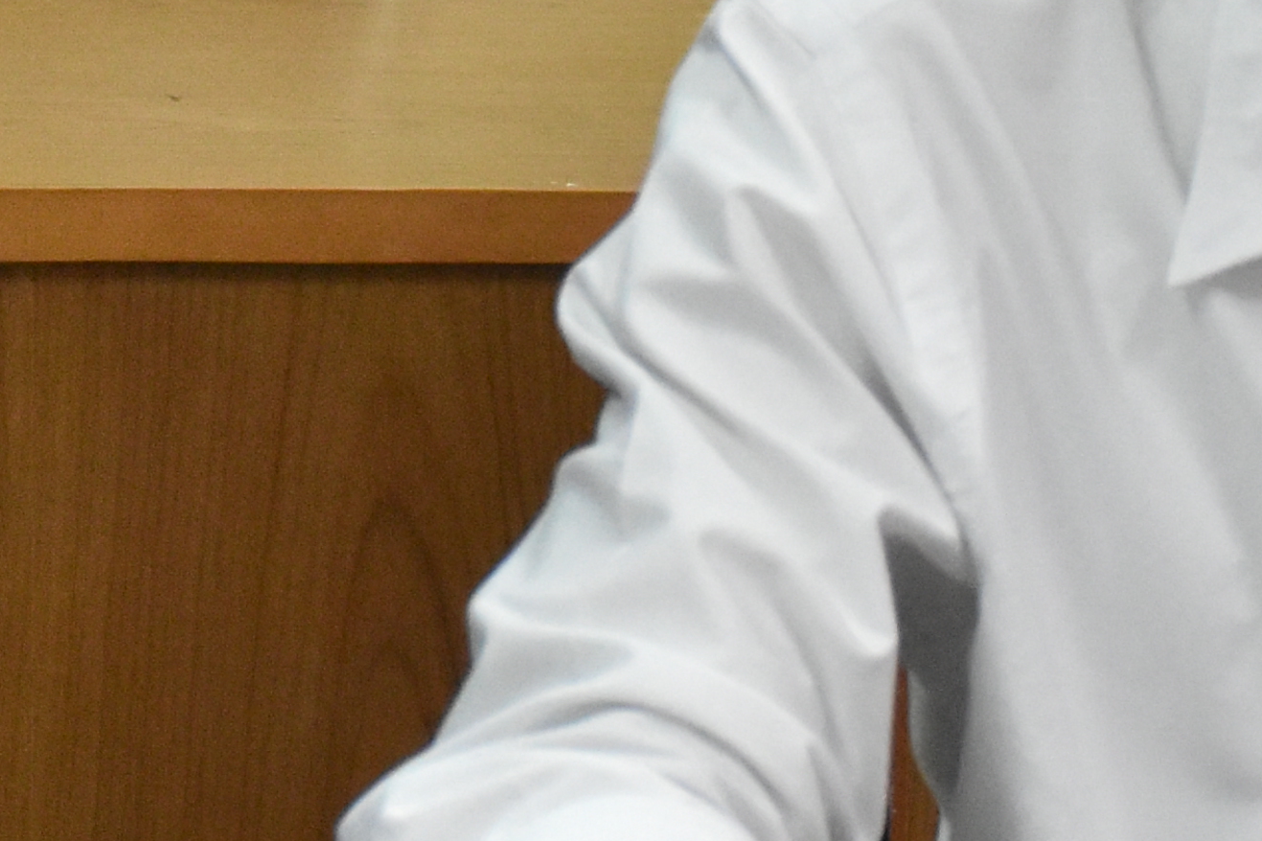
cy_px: 132
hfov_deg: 6.3
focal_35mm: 328
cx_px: 297
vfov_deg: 4.2
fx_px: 11497
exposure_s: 1/250
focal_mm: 48
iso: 2500
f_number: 6.3
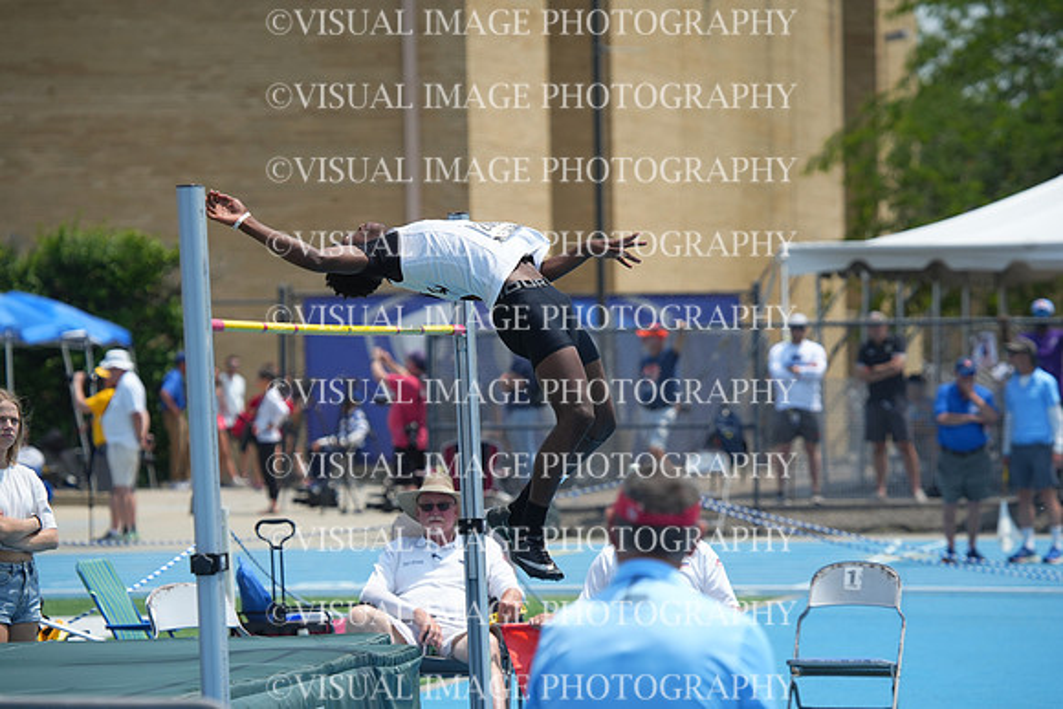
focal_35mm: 235
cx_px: 532
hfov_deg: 8.8
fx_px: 6940
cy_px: 354
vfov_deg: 5.9
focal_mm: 235
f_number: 5.6
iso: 400
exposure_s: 1/2500
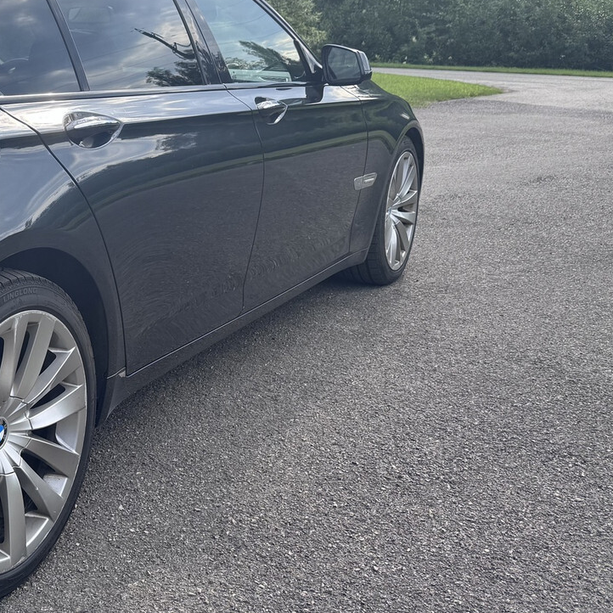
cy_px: 232
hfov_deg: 33.0
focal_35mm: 47
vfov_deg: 35.9
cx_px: -6
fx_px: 942
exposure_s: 1/1395
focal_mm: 6.76
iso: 80
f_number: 1.78
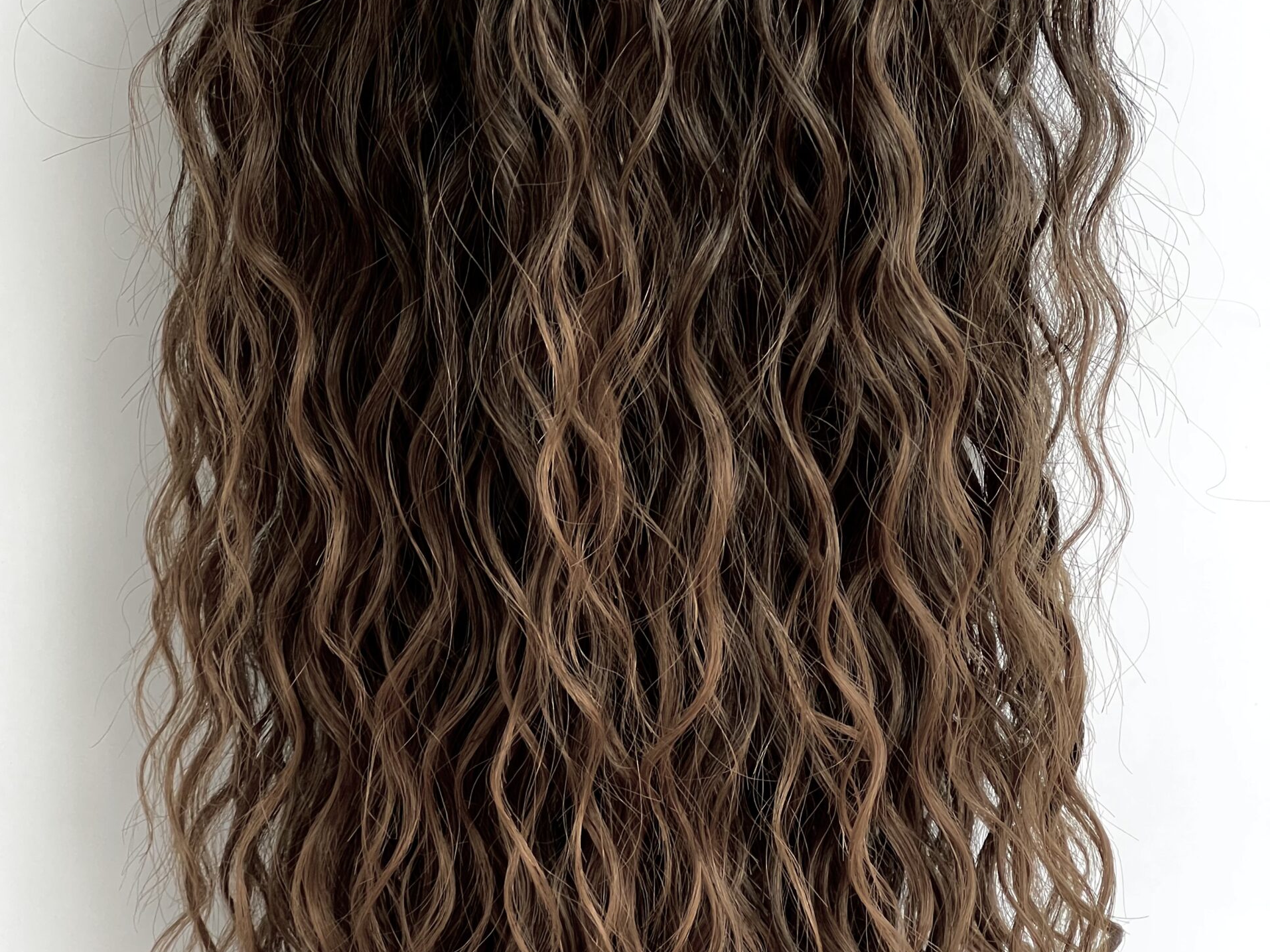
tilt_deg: -9.7
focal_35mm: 103
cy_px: 511
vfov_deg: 14.4
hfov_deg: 19.1
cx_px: 634
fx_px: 3778
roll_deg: +2.2
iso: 200
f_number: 2.8
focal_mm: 9
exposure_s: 1/93
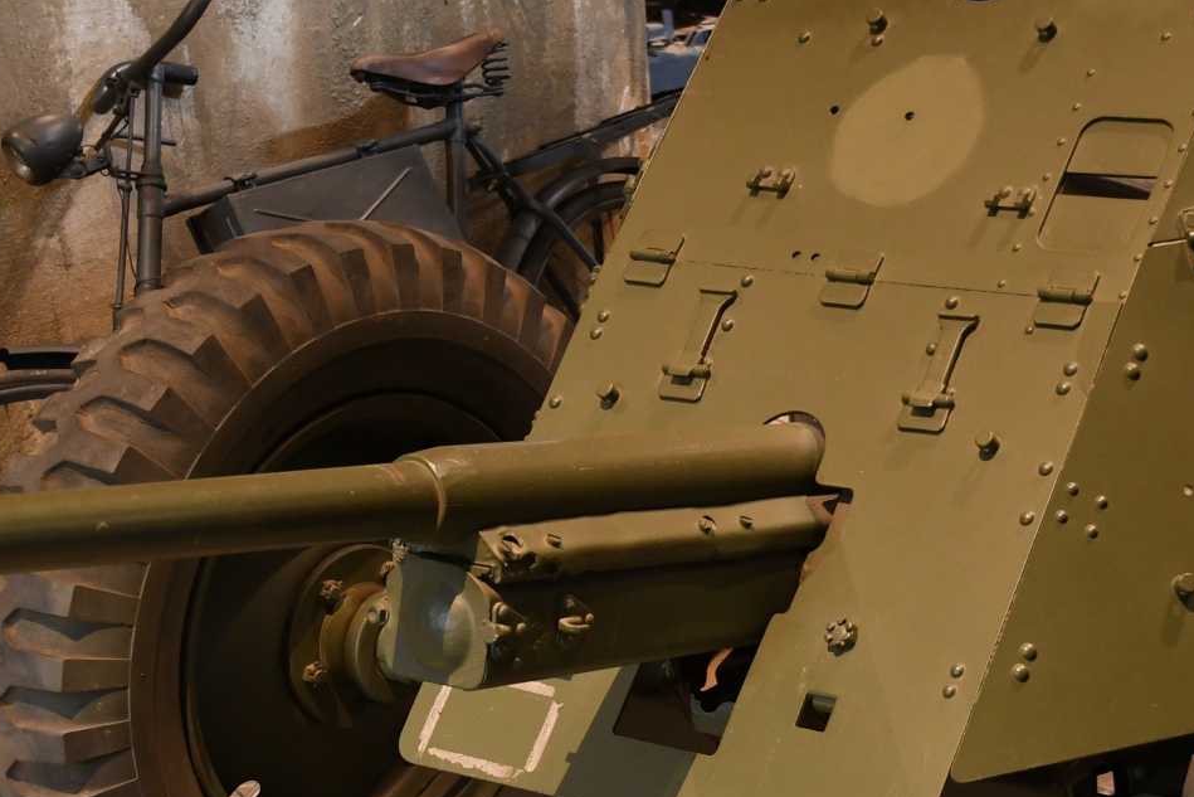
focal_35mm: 91
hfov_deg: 22.2
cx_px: 886
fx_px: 3018
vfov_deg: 15.0
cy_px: 622
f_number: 3
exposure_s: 1/15
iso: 1000
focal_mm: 24
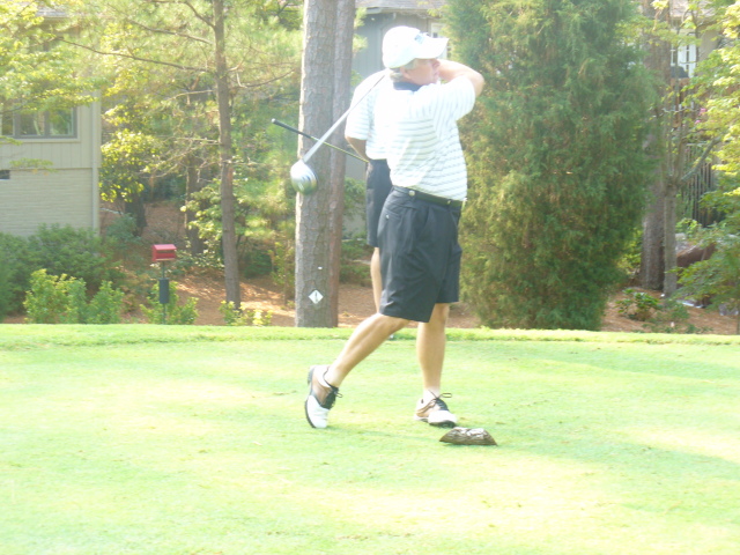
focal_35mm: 98
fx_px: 2095
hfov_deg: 20.0
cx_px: 370
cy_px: 278
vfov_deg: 15.1
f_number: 3.5
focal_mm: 16.1
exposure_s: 1/50
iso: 80
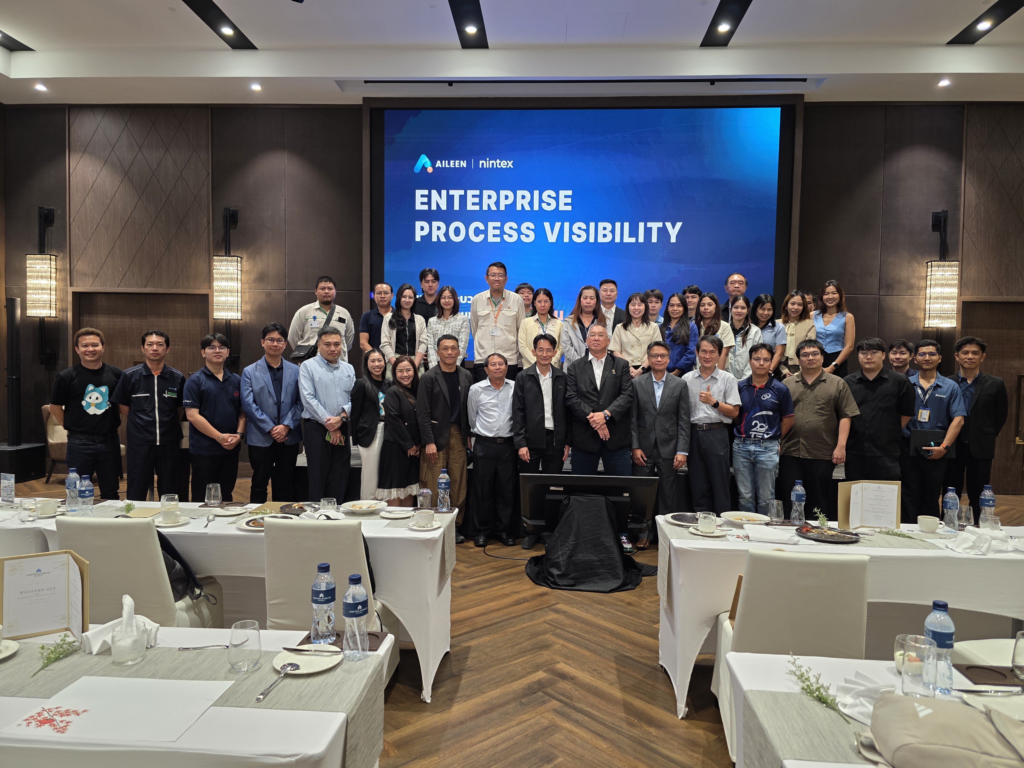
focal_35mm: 23
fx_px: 680
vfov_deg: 58.9
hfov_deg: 73.9
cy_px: 384
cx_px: 512
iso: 80
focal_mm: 6.3
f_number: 1.7
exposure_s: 1/53.1
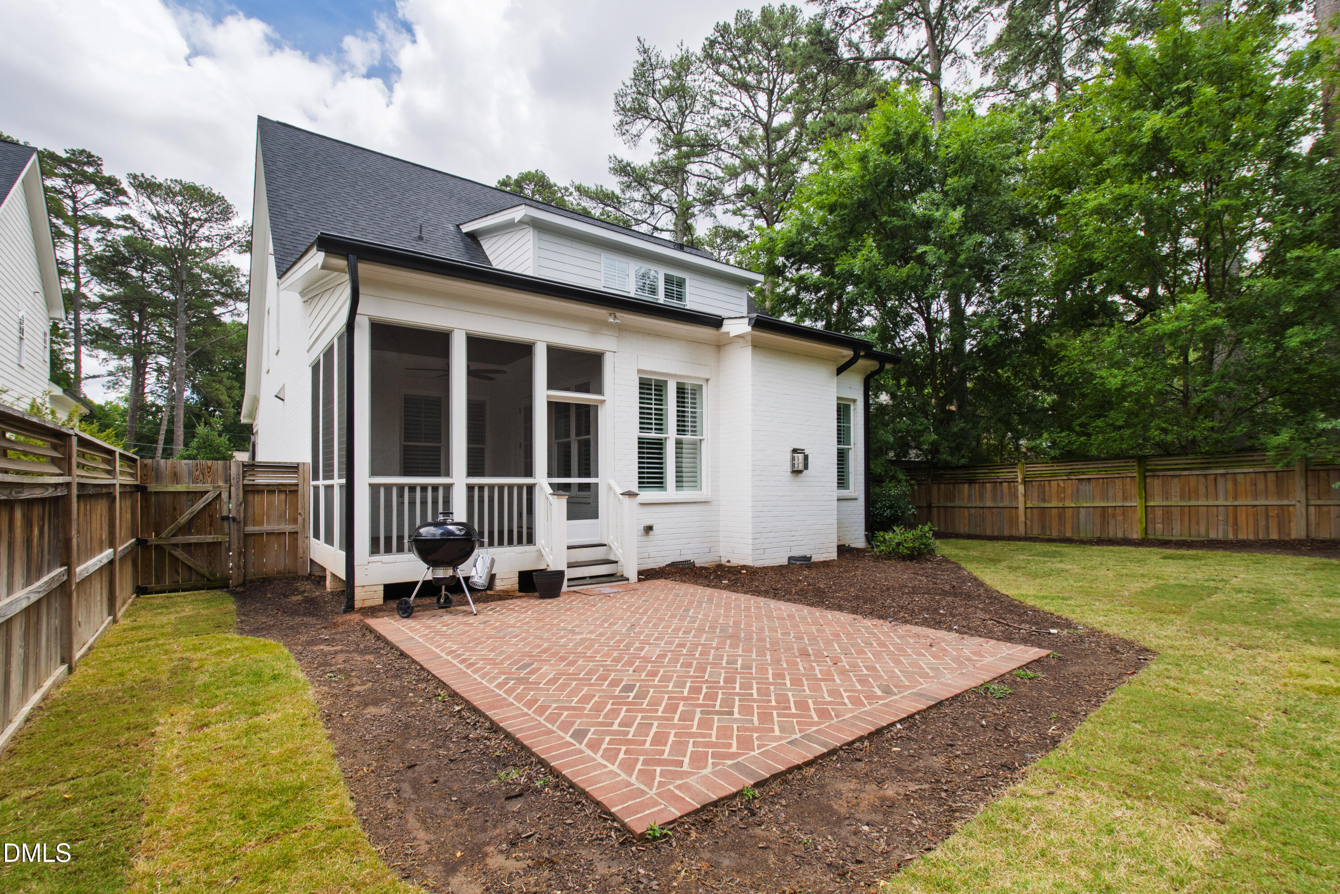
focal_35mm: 15
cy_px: 447
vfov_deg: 77.3
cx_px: 670
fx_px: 558
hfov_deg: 100.4
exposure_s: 1/160
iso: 100
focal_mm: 10
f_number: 8
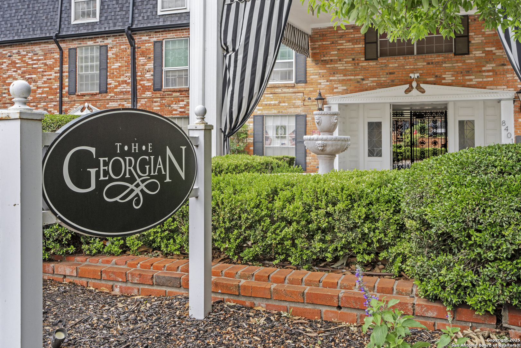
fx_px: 506
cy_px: 174
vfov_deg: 37.9
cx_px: 260
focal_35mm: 35
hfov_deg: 54.4
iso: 125
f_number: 11
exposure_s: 1/15
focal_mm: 35
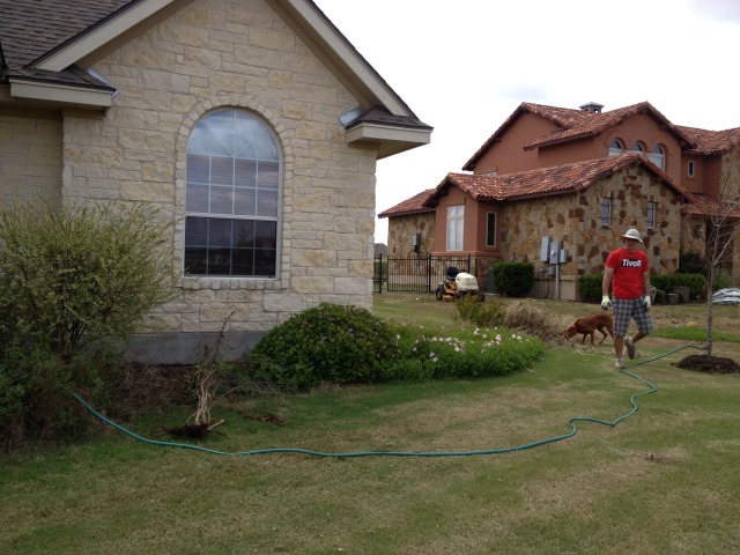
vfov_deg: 40.7
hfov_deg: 52.6
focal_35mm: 35
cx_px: 370
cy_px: 278
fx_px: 748
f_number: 2.4
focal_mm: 4.28
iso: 64
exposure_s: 1/1346
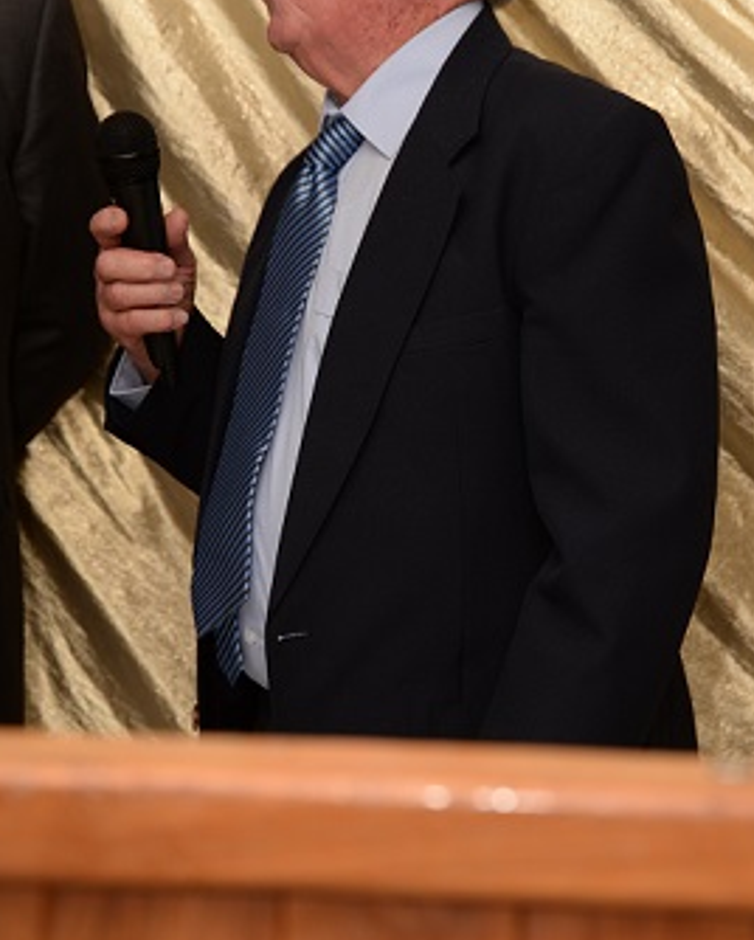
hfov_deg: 13.4
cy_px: 318
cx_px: 443
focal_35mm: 115
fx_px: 3202
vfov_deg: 16.7
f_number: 5
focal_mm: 82
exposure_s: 1/160
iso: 400
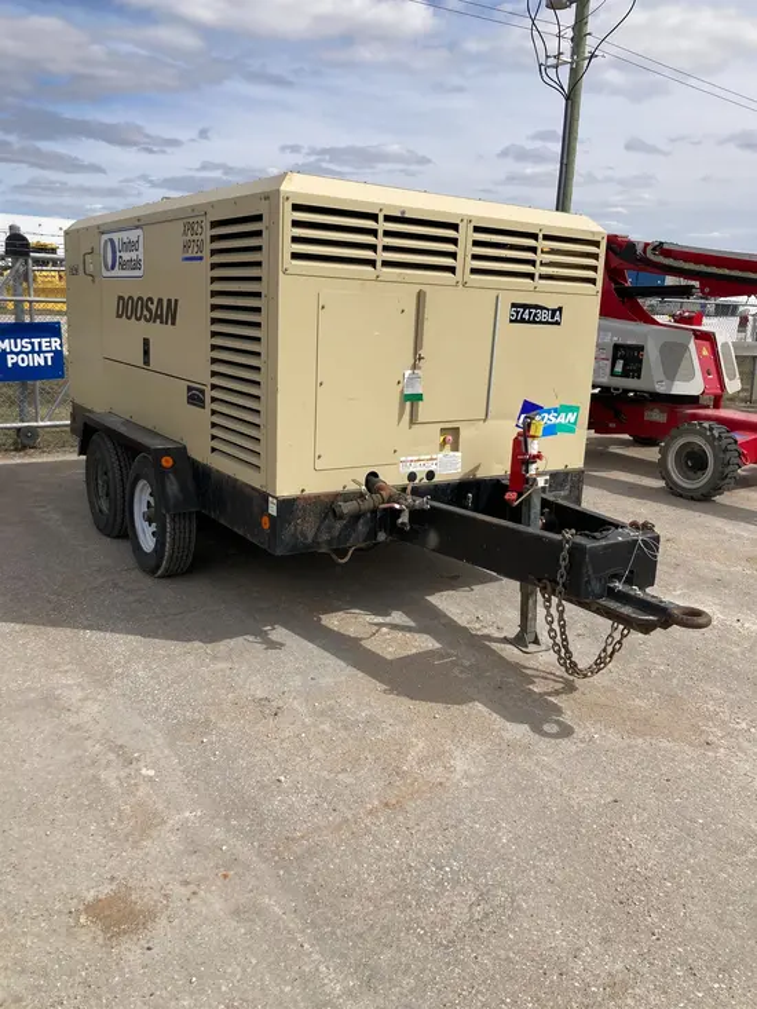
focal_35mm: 28
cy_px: 504
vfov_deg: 63.4
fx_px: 816
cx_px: 378
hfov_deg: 49.8
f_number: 1.8
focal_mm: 3.99
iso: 20
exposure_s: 1/2825
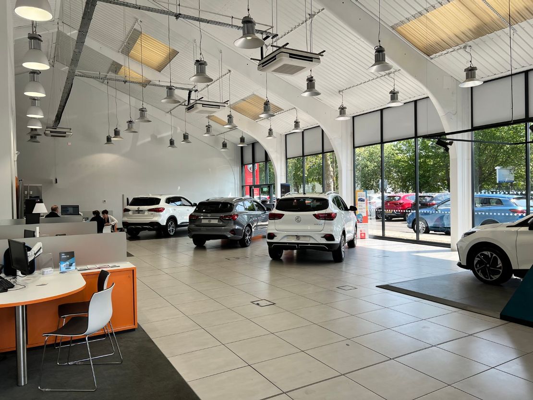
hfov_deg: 67.3
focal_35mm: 26
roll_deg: +0.1
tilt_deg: -1.4
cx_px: 266
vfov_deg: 53.1
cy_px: 200
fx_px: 400
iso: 50
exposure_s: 1/974
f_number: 1.5
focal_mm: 5.7
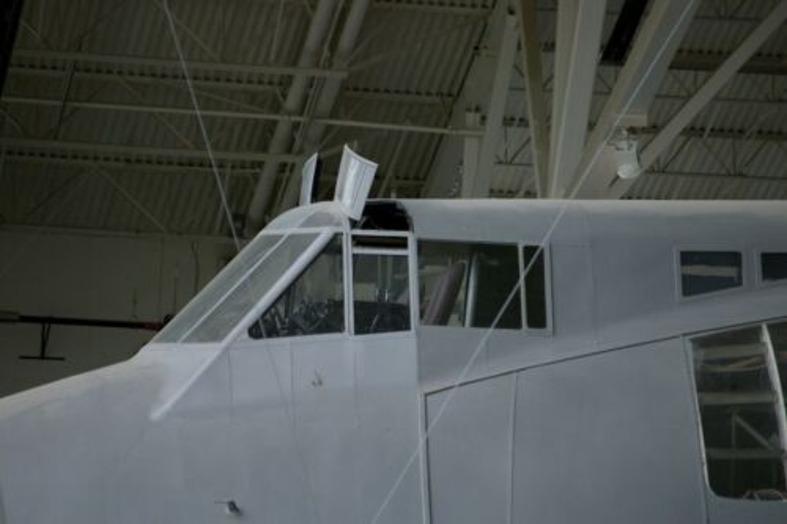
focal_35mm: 300
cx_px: 394
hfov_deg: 6.9
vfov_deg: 4.6
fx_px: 6556
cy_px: 262
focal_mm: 200
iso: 200
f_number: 5.6
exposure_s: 1/90
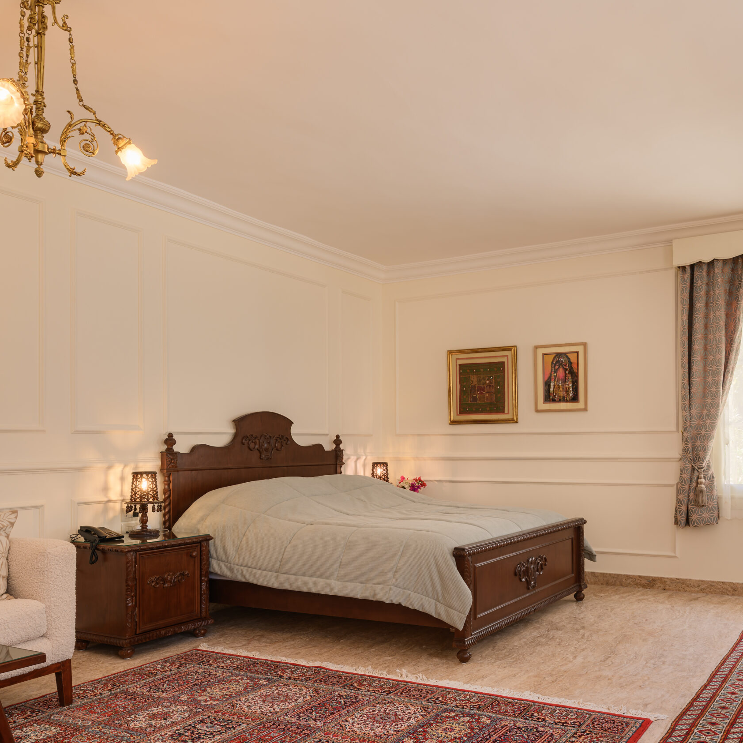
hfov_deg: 52.1
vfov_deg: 52.5
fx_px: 753
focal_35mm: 31
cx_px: 456
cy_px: 376
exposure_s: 2
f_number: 11
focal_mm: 24
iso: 200
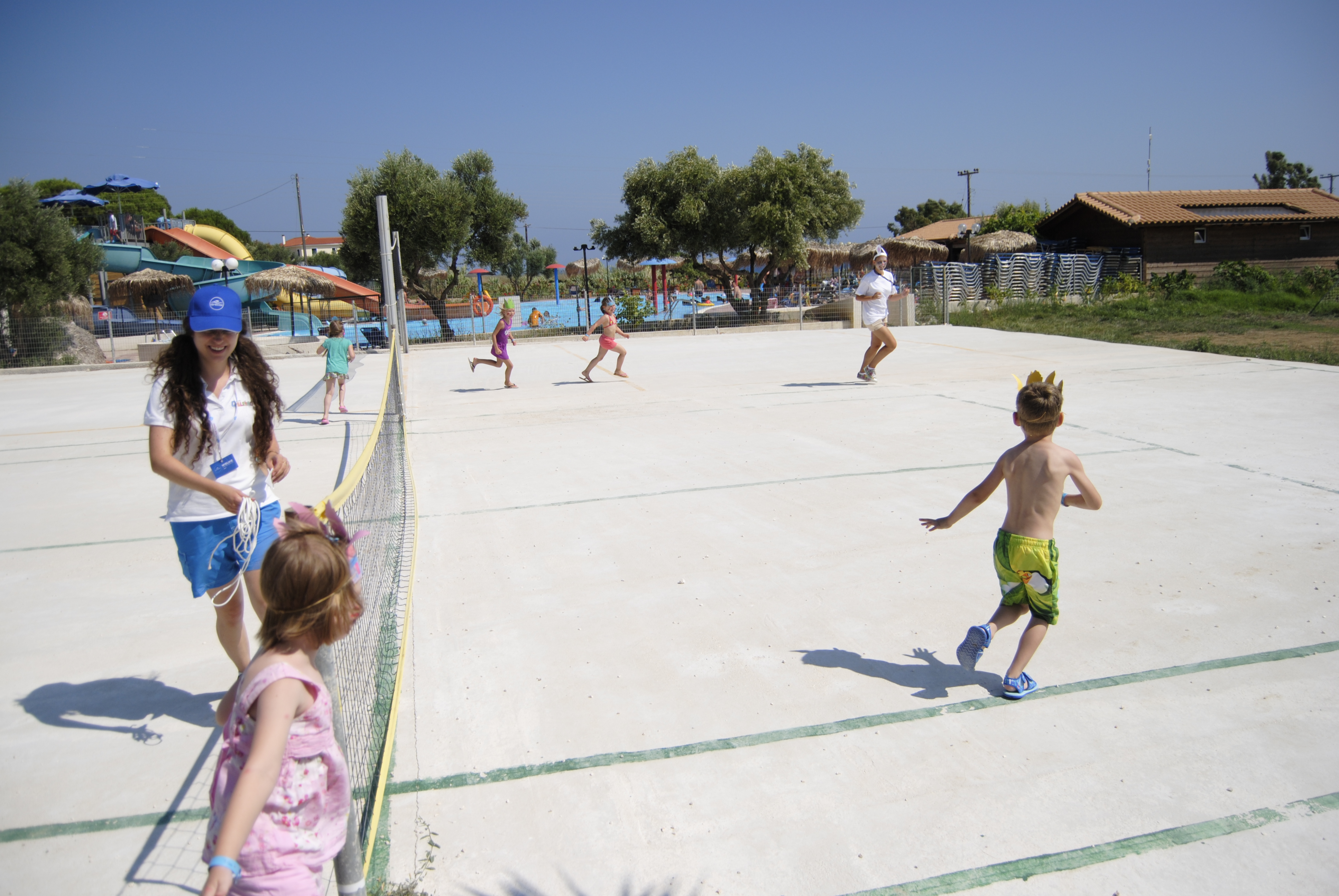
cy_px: 448
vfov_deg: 48.0
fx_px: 1005
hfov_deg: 67.3
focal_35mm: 27
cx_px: 670
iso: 100
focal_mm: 18
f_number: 3.5
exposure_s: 1/2500
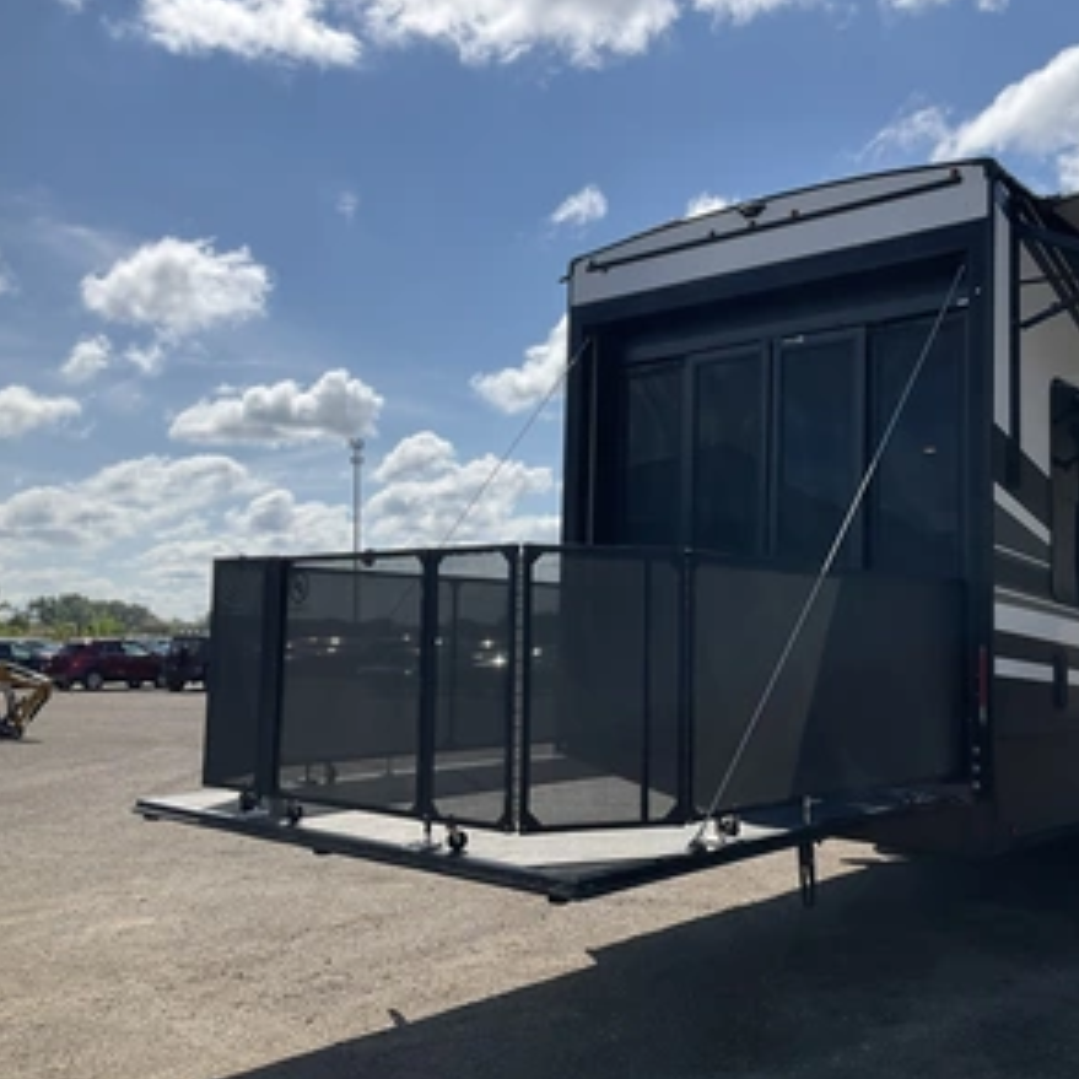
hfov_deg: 47.0
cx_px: 641
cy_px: 534
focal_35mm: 35
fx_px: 1234
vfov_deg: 47.2
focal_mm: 3
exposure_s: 1/3534
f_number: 1.8
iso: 25
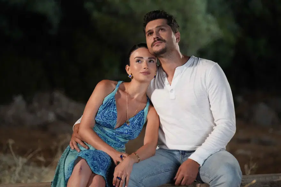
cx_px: 140
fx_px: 851
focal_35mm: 109
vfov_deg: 12.6
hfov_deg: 18.8
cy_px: 94
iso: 12800
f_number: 2.8
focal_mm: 109
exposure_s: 1/100
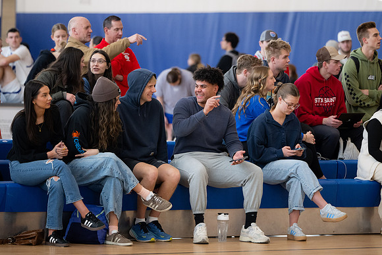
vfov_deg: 5.9
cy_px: 107
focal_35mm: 232
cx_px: 206
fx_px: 2459
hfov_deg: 8.9
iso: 2000
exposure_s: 1/500
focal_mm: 180
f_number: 2.8
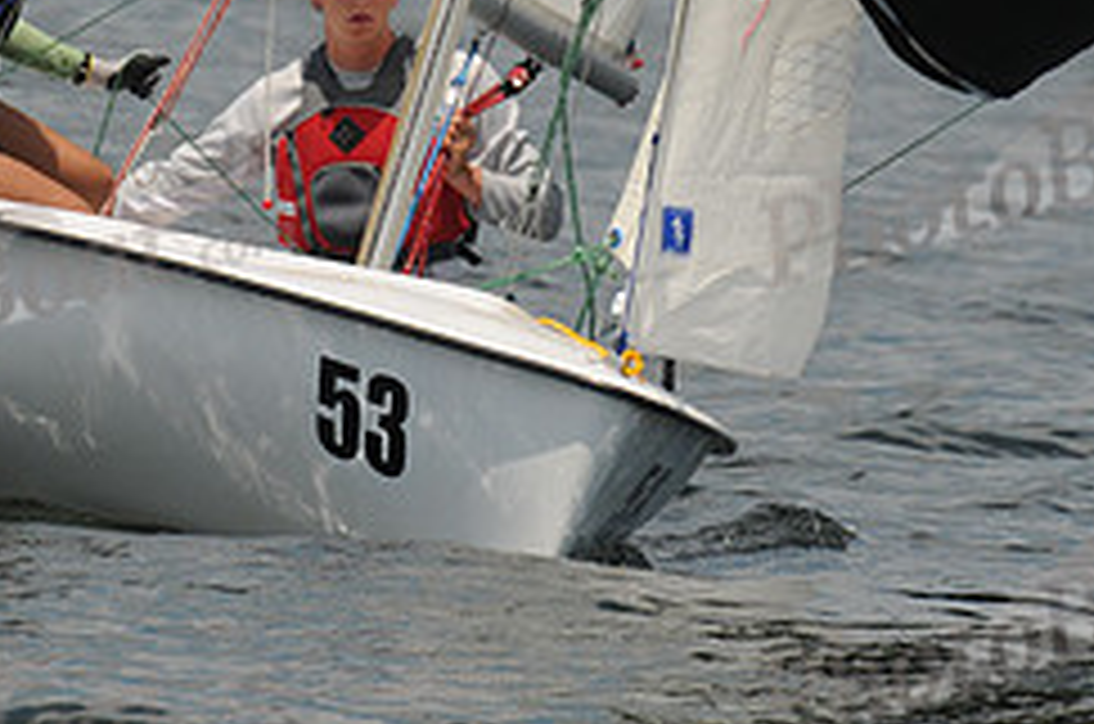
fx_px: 32573
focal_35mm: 1074
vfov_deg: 1.3
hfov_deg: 1.9
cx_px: 527
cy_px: 2
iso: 200
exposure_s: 1/800
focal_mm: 300
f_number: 7.1
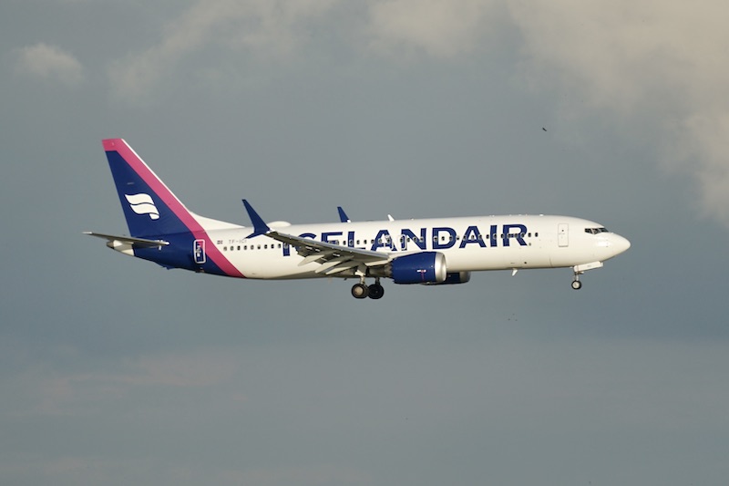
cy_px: 243
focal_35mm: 300
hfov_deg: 6.9
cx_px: 364
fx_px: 6073
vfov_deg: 4.6
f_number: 5.6
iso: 160
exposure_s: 1/1000
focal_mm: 300
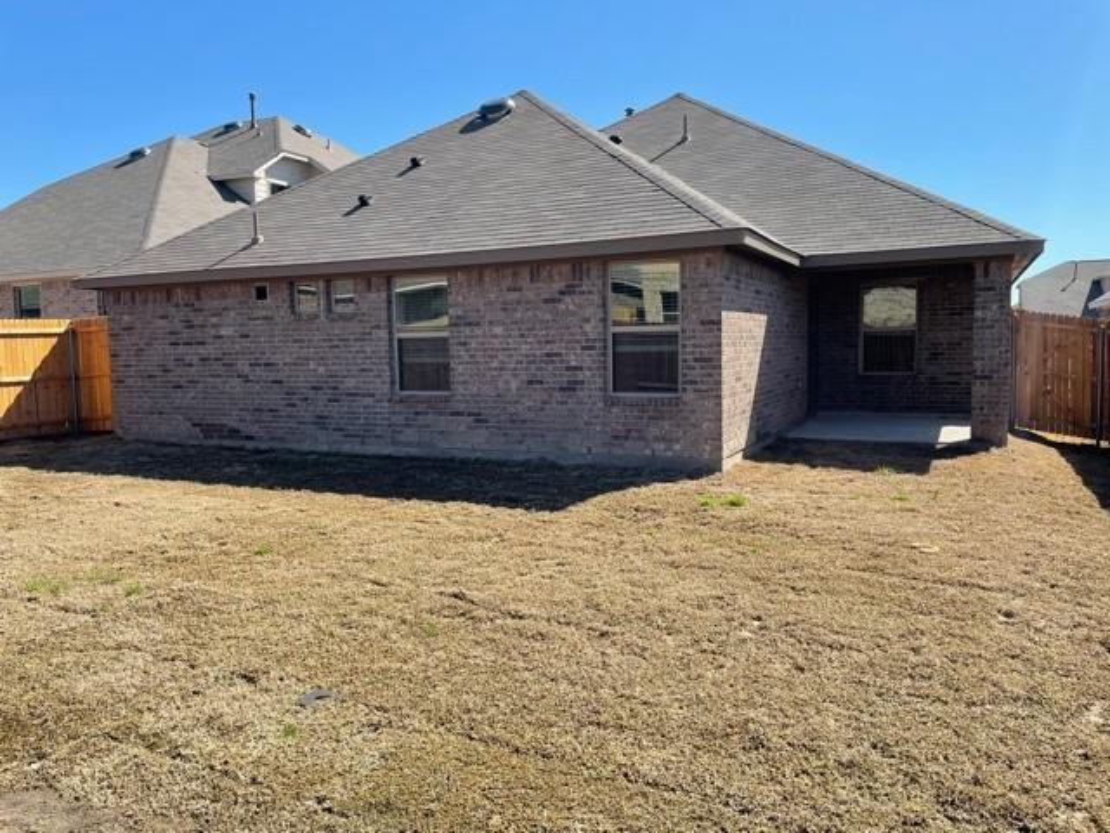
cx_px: 555
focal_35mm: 26
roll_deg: +1.4
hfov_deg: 67.3
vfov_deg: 53.1
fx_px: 834
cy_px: 416
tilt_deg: -4.7
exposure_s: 1/2257
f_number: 1.6
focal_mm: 4.2
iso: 32
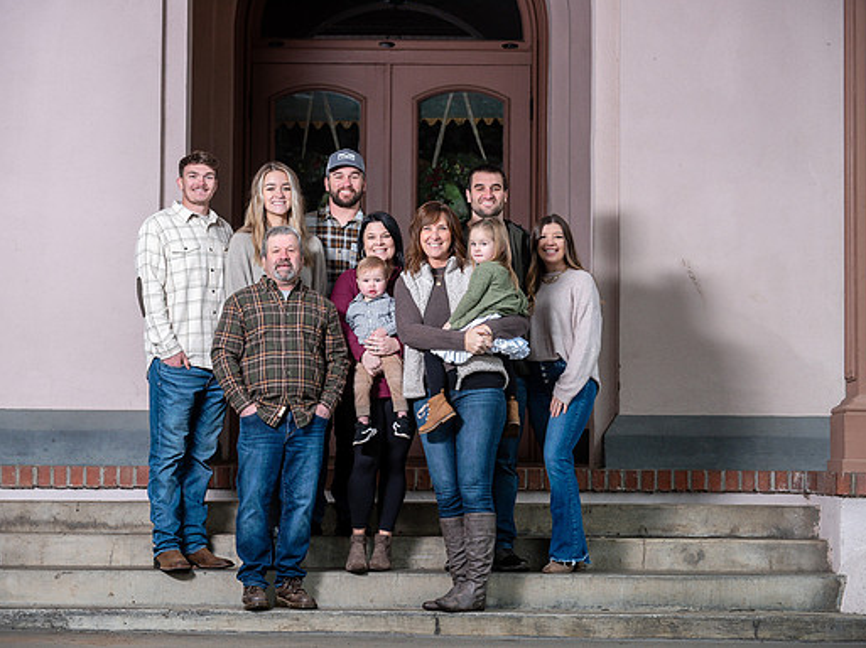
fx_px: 2775
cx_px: 407
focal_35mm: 111
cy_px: 323
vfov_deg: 13.3
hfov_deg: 17.7
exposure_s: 1/125
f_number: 4
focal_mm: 102
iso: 200
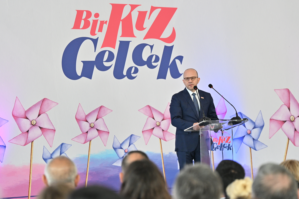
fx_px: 1005
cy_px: 100
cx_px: 150
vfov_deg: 11.3
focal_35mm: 121
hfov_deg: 16.9
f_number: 2.8
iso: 800
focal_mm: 81
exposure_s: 1/1000
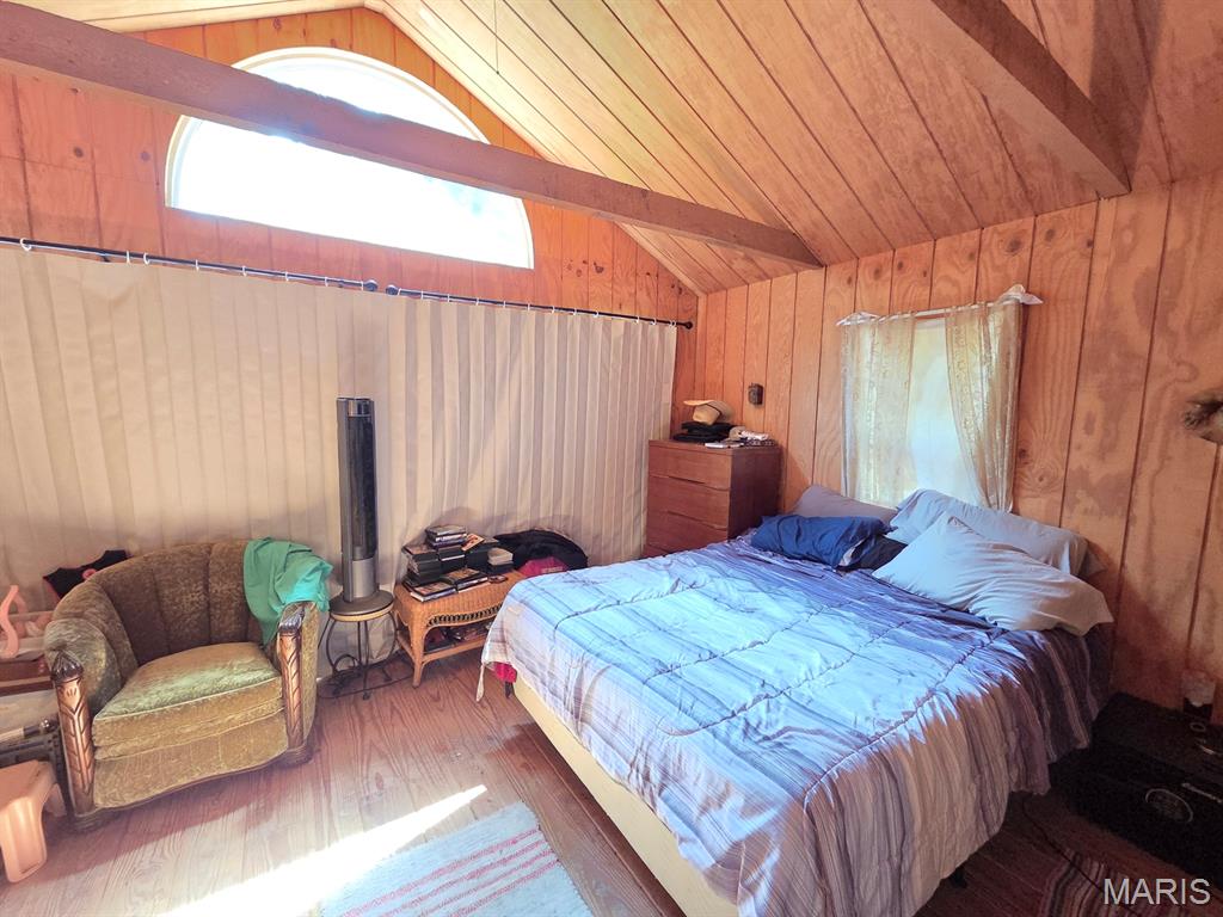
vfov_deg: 89.9
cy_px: 458
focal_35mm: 13
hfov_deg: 106.2
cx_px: 612
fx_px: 459
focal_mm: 2.2
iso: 1250
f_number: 2.2
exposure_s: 1/60
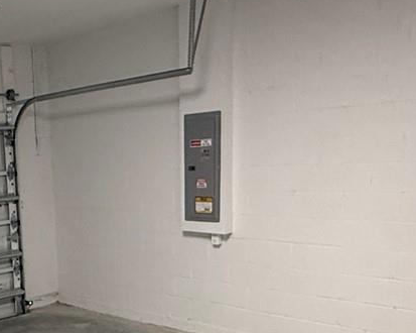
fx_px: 652
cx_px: 18
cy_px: 285
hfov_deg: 33.0
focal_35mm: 53
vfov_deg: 27.8
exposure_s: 1/60
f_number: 2.2
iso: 400
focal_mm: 2.22
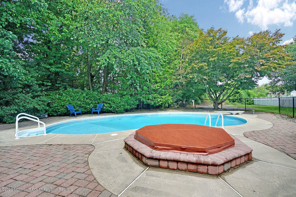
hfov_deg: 96.7
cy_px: 98
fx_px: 132
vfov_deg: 73.8
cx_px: 148
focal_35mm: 16
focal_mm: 16
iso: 200
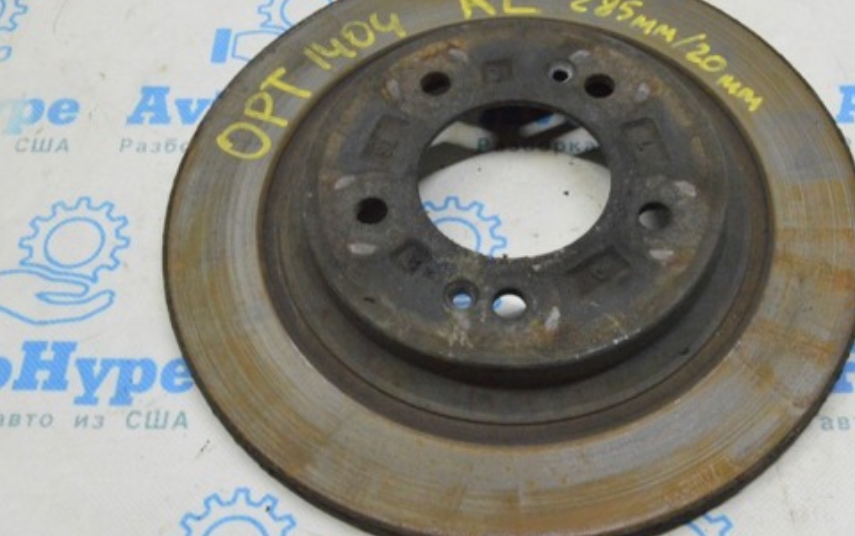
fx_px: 1236
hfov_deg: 38.1
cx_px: 500
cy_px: 221
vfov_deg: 24.4
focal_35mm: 53
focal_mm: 26
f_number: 20
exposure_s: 1/20
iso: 6400
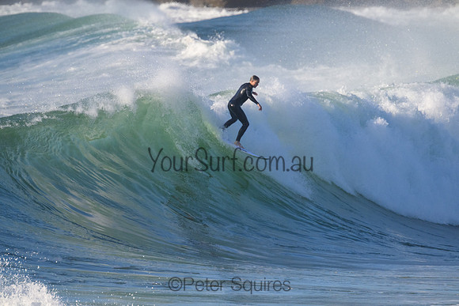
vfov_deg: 1.7
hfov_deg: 2.6
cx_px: 230
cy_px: 153
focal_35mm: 800
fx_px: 10202
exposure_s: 1/2000
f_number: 11
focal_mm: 800
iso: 2000
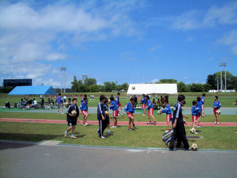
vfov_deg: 40.7
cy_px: 89
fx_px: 240
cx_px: 118
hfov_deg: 52.6
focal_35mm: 35
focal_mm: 5.8
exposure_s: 1/1600
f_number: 4.3
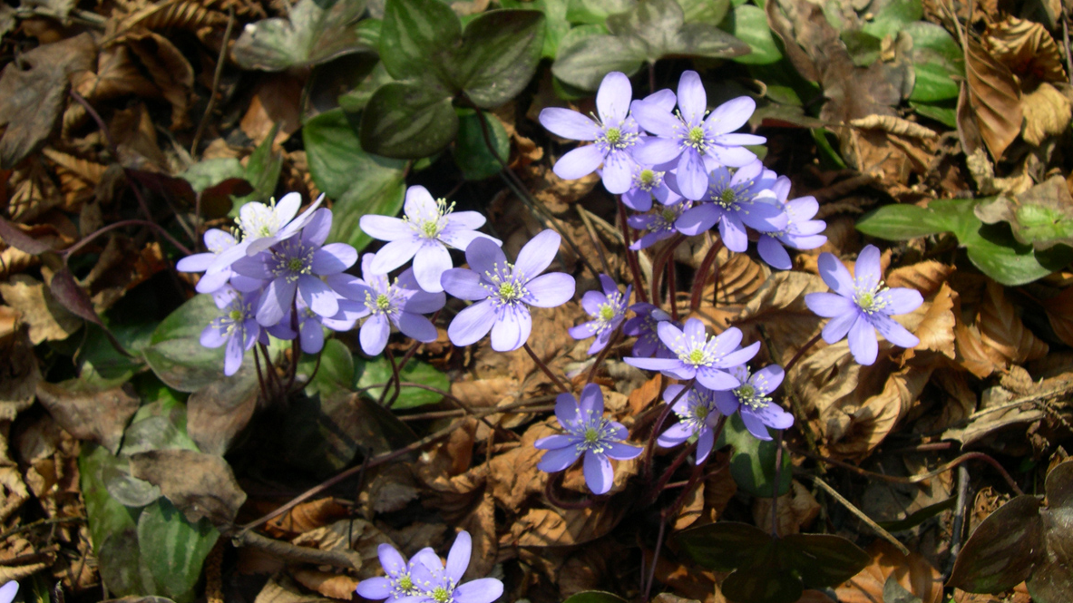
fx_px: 1195
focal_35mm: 42
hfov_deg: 48.4
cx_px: 541
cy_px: 288
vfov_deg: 28.3
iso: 100
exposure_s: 1/90.2
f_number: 7.6
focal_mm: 8
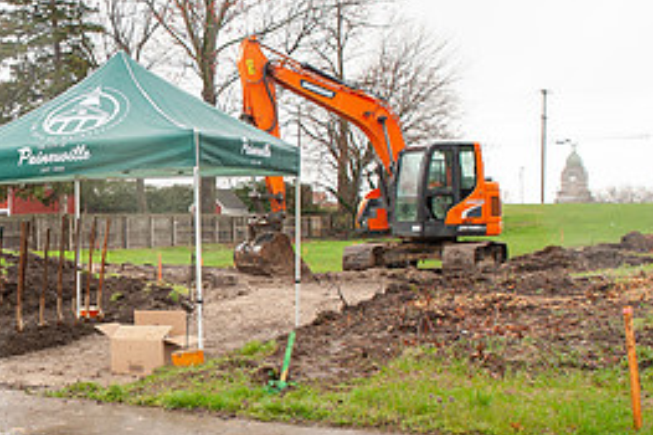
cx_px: 12
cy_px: 229
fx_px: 961
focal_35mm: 53
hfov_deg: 34.4
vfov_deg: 25.5
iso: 640
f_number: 6.3
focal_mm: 24
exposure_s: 1/160
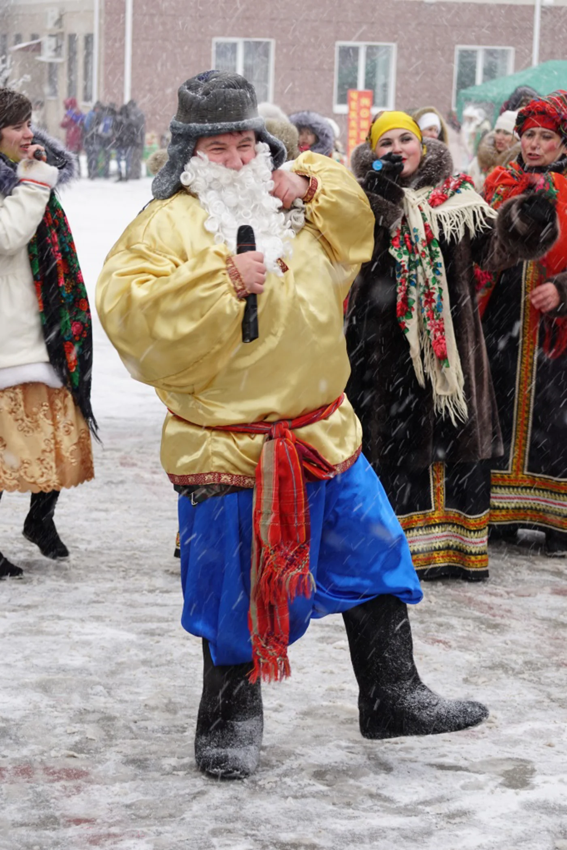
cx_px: 284
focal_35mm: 82
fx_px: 1948
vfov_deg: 24.6
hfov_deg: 16.6
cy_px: 425
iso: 200
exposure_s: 1/100
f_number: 4.5
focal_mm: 55
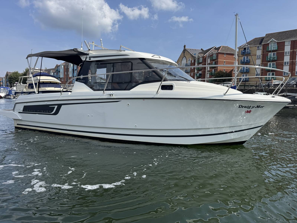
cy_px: 112
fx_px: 206
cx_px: 148
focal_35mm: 24
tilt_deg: -2.7
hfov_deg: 71.6
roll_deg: -1.0
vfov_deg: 56.8
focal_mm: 6.76
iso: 80
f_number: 1.78
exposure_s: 1/5348
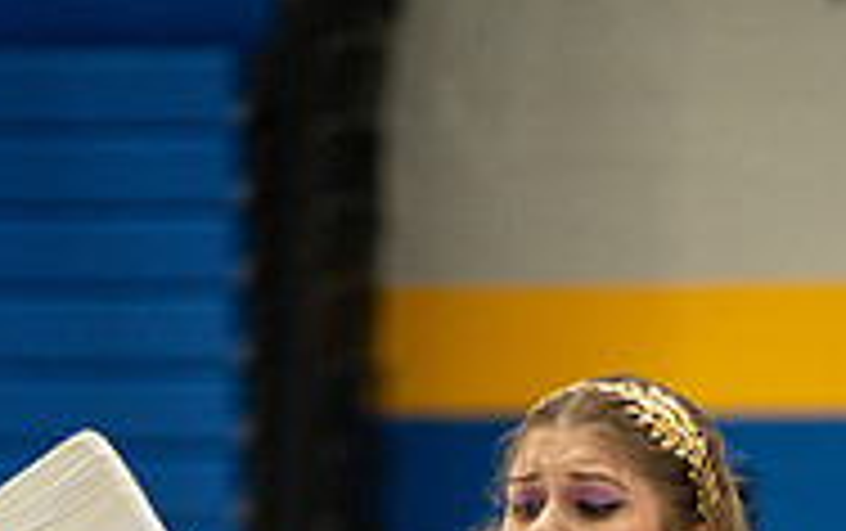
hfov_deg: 5.5
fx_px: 8726
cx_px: 554
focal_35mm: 378
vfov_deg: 3.5
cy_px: 994
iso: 2800
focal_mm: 155
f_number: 4
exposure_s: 1/500
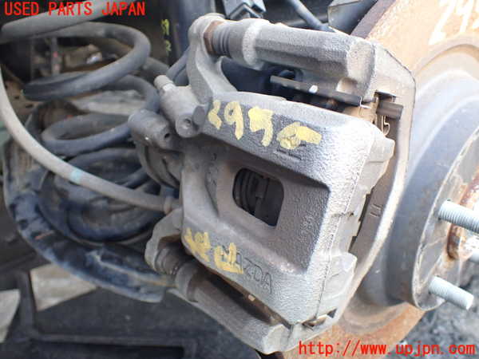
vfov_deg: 46.8
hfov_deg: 60.0
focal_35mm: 30
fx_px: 415
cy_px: 180
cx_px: 240
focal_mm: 5.4
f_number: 2.3
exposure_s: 1/125
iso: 400
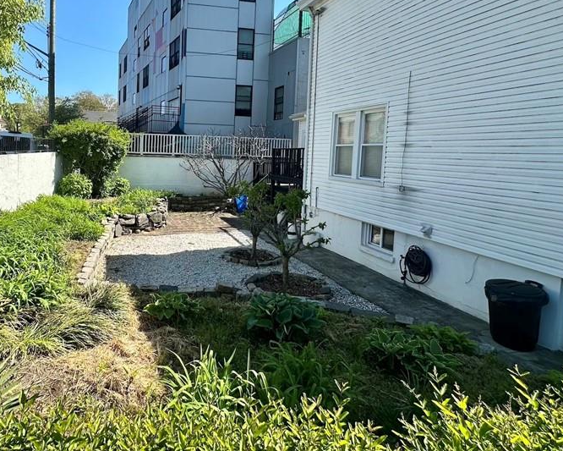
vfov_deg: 64.5
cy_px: 167
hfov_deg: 74.8
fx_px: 350
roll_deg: -1.8
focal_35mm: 21
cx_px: 180
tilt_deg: -2.3
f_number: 2.2
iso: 40
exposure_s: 1/1182
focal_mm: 2.22
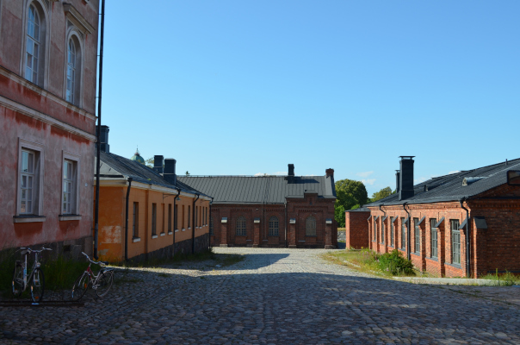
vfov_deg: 36.7
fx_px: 519
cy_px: 172
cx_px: 260
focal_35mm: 36
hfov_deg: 53.2
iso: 125
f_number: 8
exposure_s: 1/250
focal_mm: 24
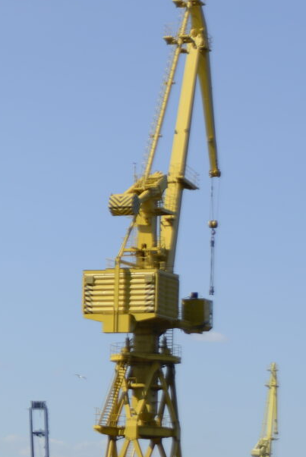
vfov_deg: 10.8
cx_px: -321
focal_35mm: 191
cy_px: 268
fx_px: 2431
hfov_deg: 6.9
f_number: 3.5
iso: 100
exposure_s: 1/1600
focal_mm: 45
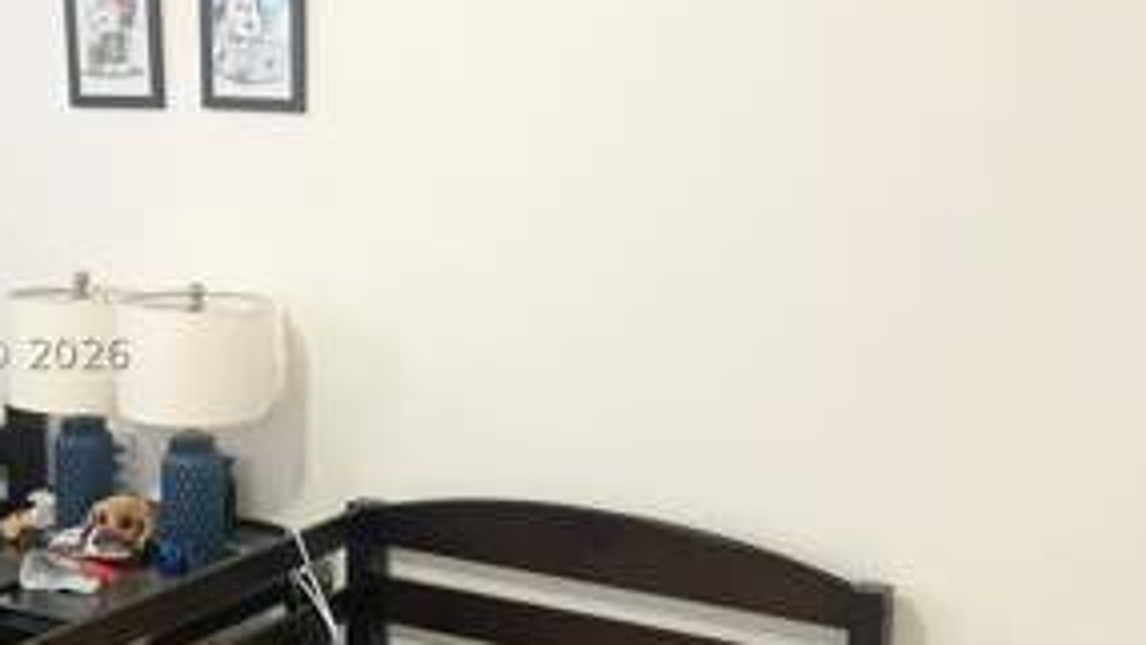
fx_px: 1611
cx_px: 497
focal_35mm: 53
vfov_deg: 22.6
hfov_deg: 39.1
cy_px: 353
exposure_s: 1/60
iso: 200
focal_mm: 3
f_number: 1.8
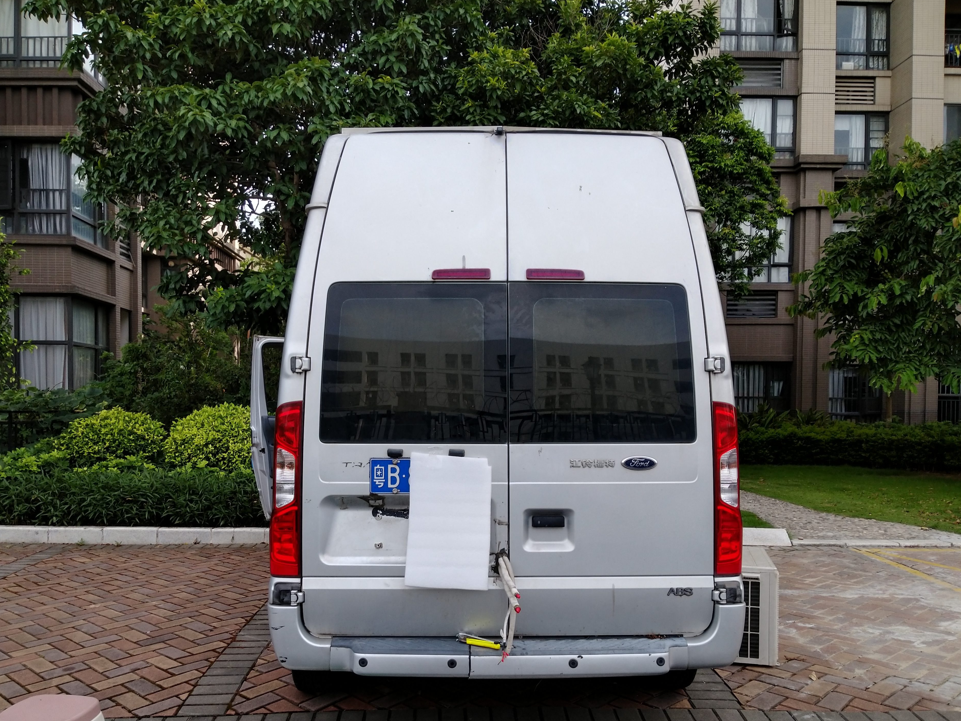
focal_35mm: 32
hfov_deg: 56.8
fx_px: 888
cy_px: 425
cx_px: 457
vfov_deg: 44.0
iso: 100
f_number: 2
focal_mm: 3.44
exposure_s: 1/237
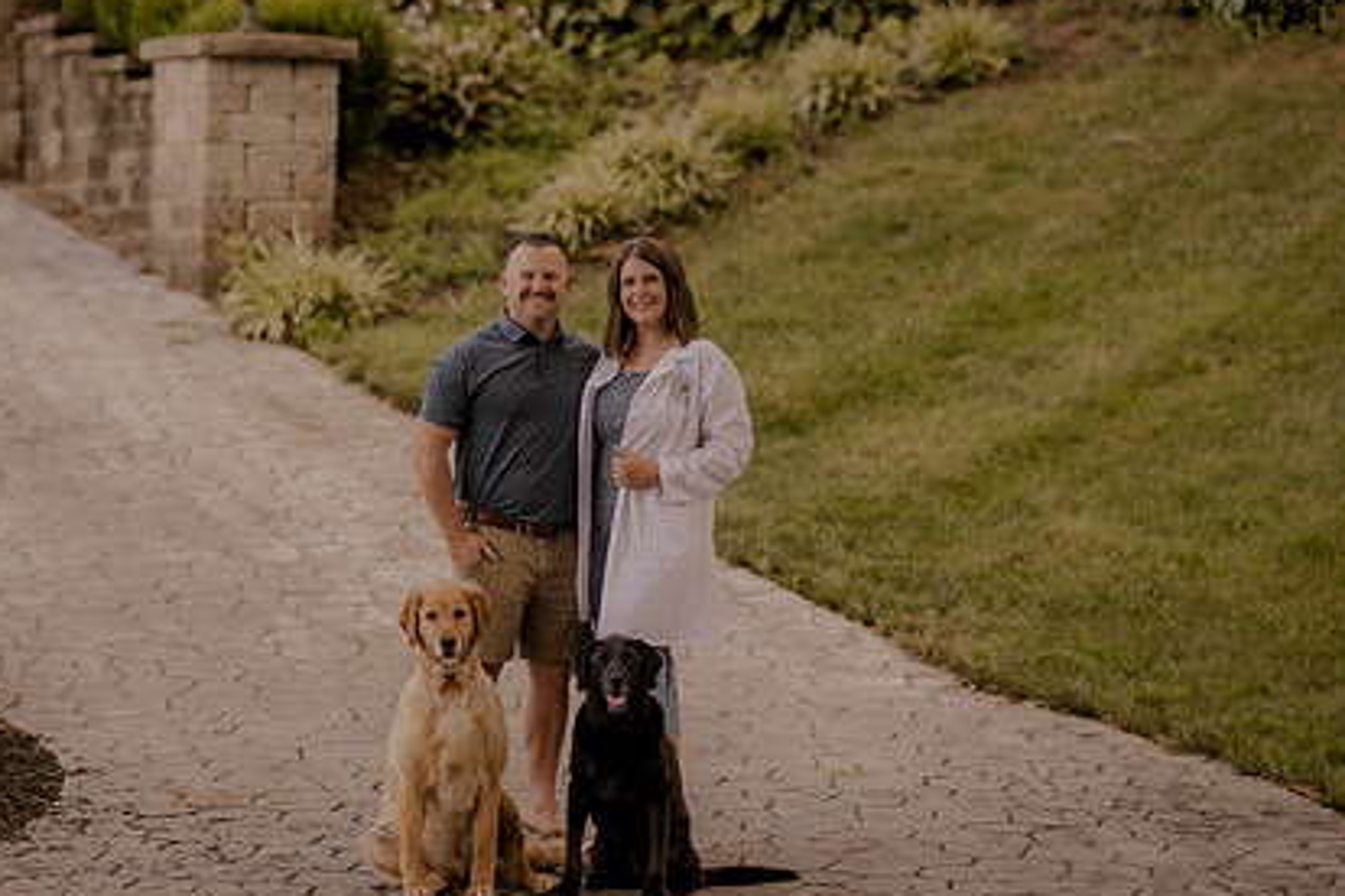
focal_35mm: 121
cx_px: 562
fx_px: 4520
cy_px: 453
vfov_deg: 11.3
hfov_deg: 16.9
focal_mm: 85
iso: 200
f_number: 1.8
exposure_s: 1/200
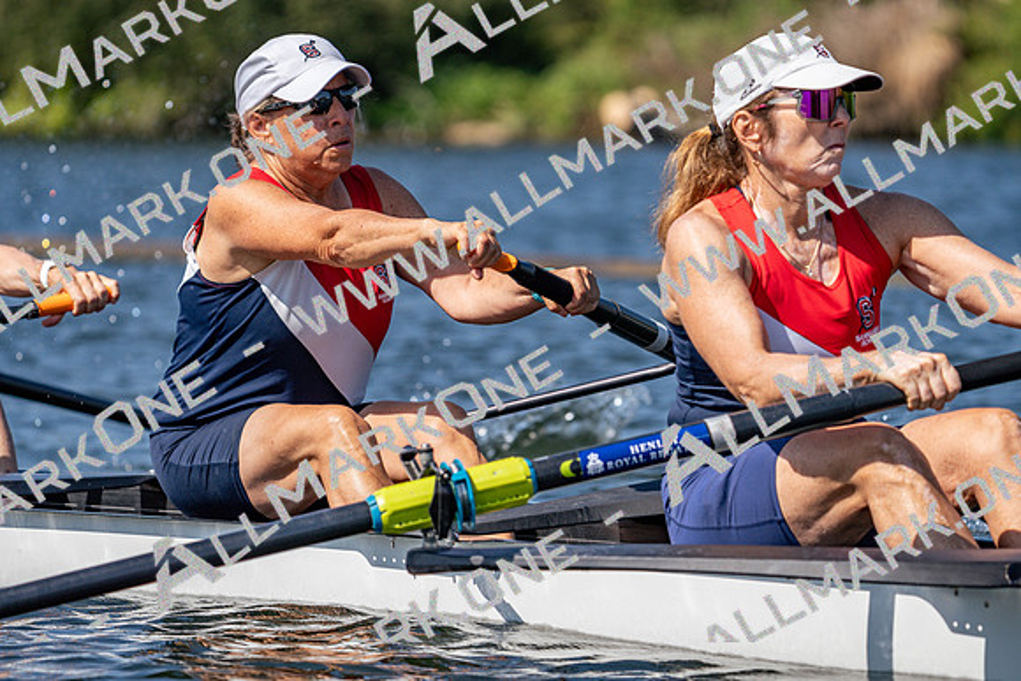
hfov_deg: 7.0
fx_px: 8311
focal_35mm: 293
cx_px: 510
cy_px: 340
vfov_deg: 4.7
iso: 200
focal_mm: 293
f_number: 5.6
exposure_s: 1/2000
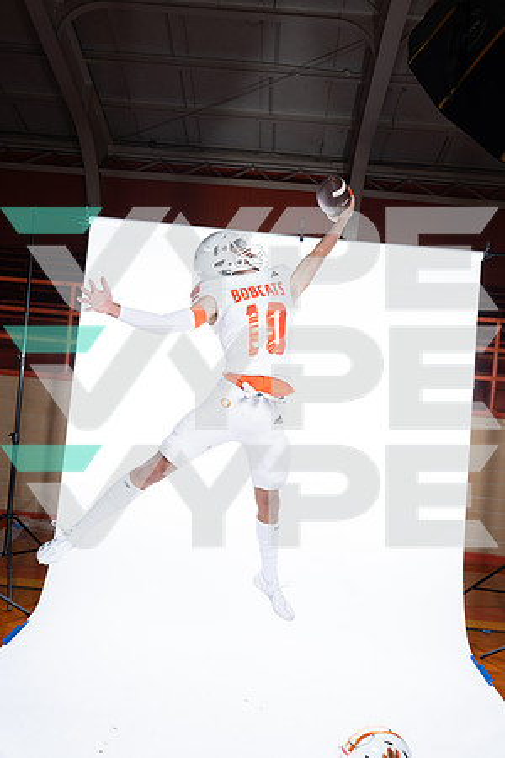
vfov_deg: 58.7
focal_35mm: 32
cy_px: 379
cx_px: 252
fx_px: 673
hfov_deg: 41.1
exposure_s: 1/250
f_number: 5.6
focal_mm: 32
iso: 400
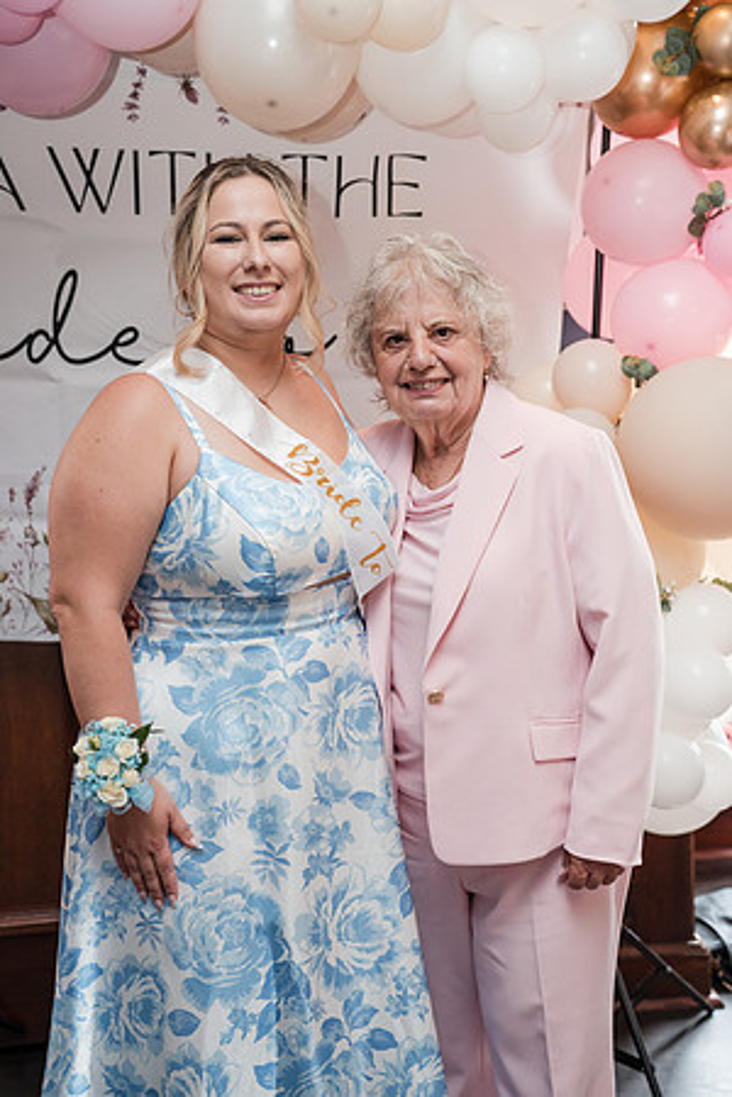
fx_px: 1677
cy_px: 548
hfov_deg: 24.6
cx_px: 366
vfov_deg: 36.2
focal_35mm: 55
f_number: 4
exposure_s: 1/250
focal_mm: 55
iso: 2500
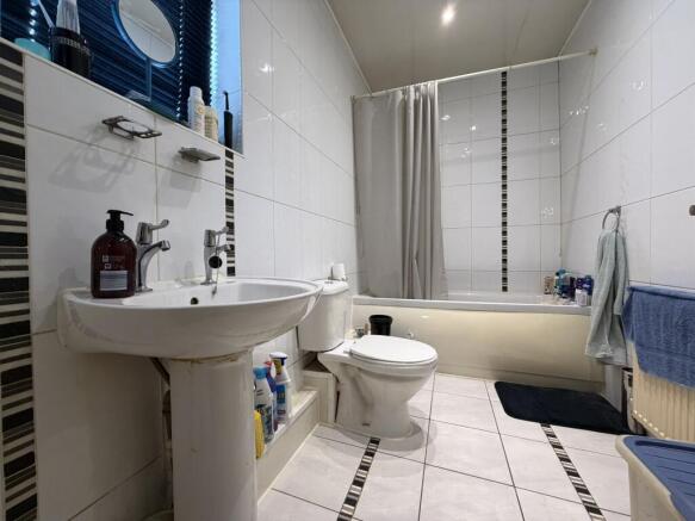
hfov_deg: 102.1
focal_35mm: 14
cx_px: 348
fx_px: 281
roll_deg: -0.2
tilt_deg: -1.3
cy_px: 260
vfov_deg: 85.7
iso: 320
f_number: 2.2
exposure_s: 1/100
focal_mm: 2.22
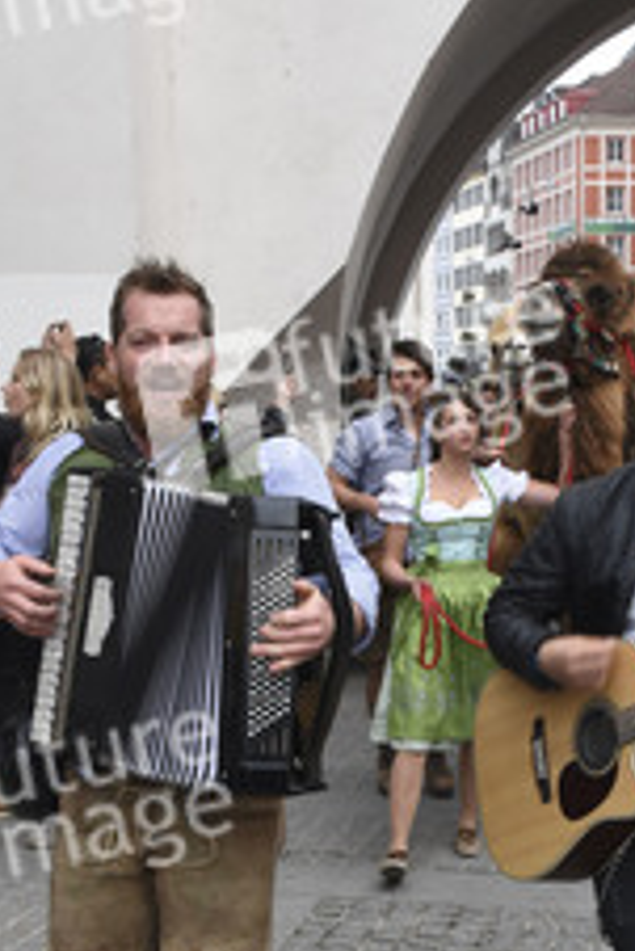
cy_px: 602
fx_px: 1400
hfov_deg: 25.3
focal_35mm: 53
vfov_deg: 37.2
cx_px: 475
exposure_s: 1/125
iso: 500
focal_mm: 20
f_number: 13
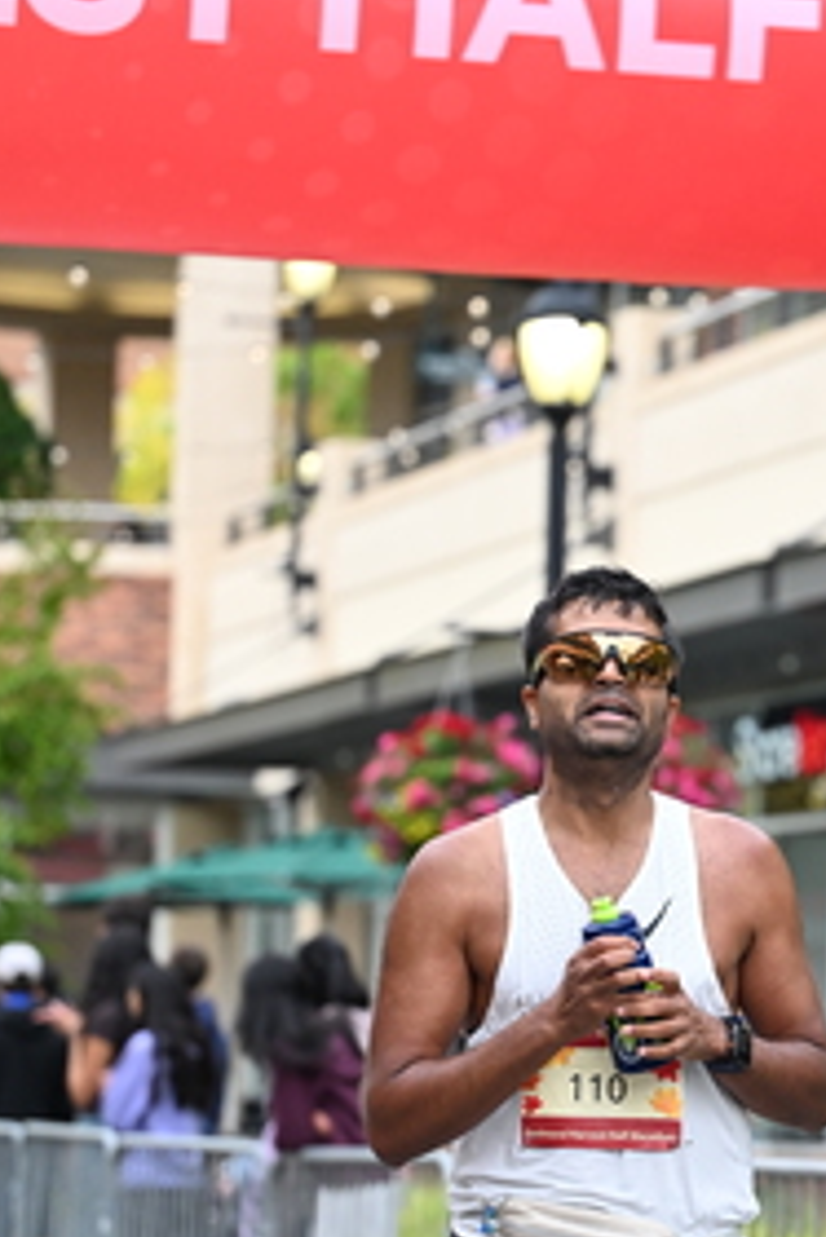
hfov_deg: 8.1
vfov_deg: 12.1
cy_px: 795
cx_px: 749
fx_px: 5809
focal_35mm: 169
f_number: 2.8
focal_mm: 86
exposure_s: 1/1600
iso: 1000
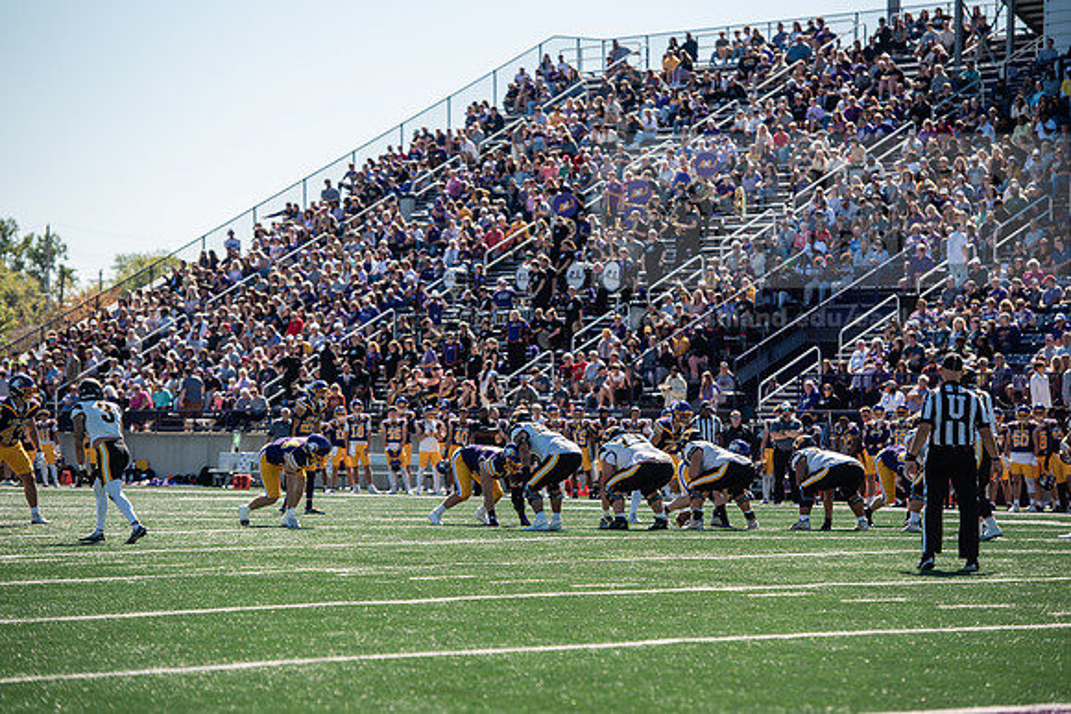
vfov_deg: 9.8
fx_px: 4166
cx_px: 536
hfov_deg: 14.7
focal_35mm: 140
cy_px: 357
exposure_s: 1/800
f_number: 4
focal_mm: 140
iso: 125
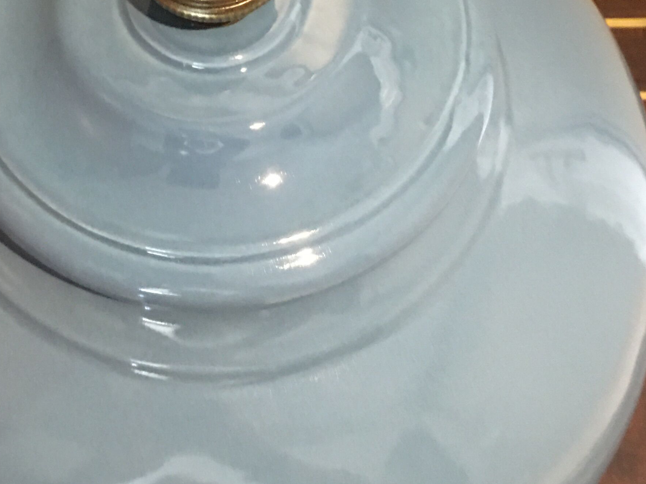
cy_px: 150
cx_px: 179
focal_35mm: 66
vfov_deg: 22.1
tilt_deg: -67.3
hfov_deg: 29.0
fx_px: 1232
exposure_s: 1/8
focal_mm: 4.15
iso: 160
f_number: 2.2
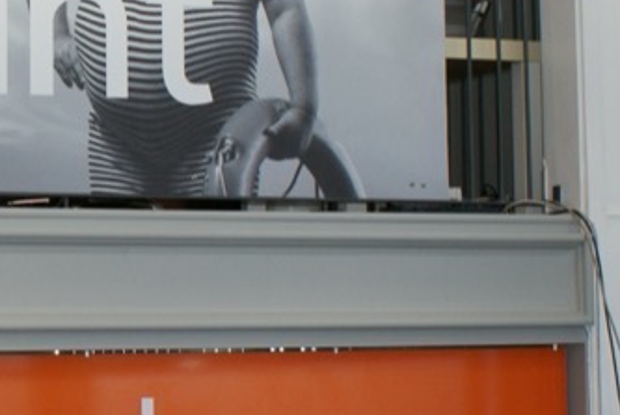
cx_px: -50
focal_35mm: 99
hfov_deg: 19.7
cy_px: 179
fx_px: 1707
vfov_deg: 13.9
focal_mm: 22
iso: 400
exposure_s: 1/60
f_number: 5.6
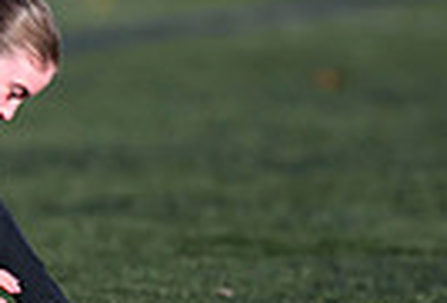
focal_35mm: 2082
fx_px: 25999
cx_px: -314
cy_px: 33
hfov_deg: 1.0
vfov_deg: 0.7
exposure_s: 1/6400
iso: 500
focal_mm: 400
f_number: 3.2
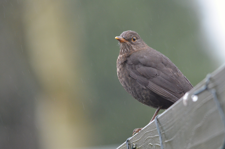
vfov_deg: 1.8
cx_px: 112
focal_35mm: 750
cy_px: 74
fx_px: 4677
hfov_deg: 2.8
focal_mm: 500
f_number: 6.3
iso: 2500
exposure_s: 1/125
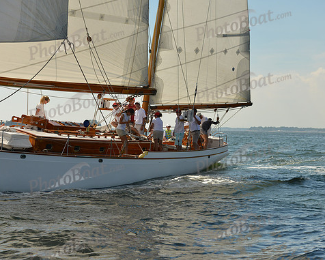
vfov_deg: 19.2
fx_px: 770
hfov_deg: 23.8
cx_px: 160
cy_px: 131
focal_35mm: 80
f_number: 5.6
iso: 400
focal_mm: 70
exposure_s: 1/1250
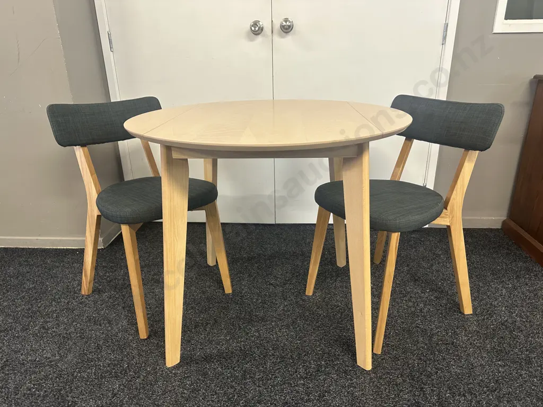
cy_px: 204
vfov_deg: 56.8
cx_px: 272
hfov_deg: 71.6
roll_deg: -0.1
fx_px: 376
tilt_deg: -21.5
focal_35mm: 24
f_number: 1.78
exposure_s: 1/50
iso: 160
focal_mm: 6.86
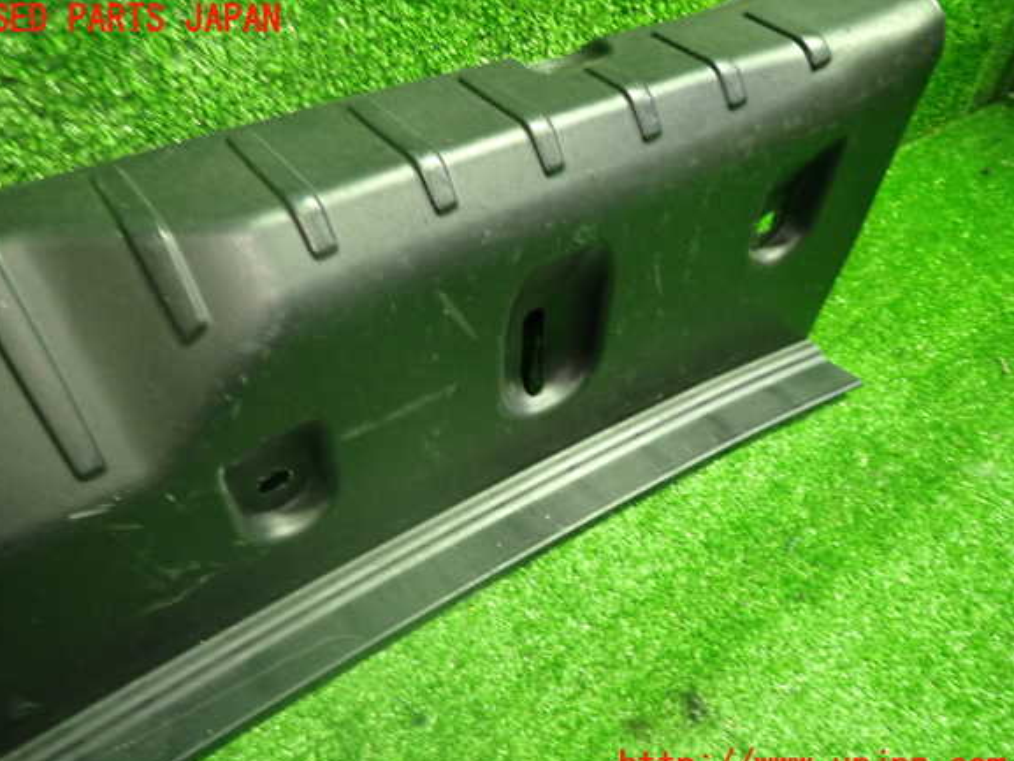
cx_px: 489
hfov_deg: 67.3
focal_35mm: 26
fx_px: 762
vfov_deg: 53.1
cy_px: 394
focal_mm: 4.5
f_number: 2
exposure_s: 1/30
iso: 400
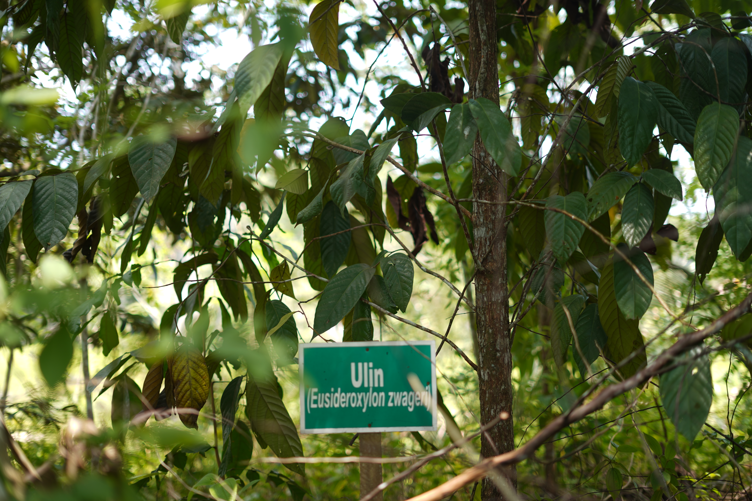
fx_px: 1044
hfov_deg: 39.6
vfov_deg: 27.0
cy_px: 250
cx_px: 376
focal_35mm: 50
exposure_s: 1/160
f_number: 1.8
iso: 50
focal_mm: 50
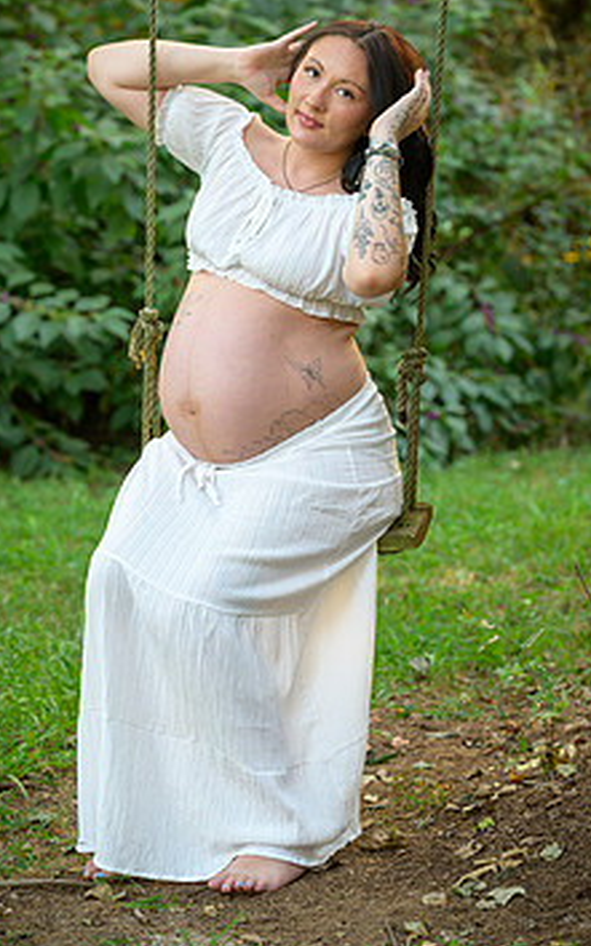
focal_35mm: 136
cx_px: 297
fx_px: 3508
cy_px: 444
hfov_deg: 9.6
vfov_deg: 15.4
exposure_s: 1/125
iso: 1100
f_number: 4
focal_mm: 105
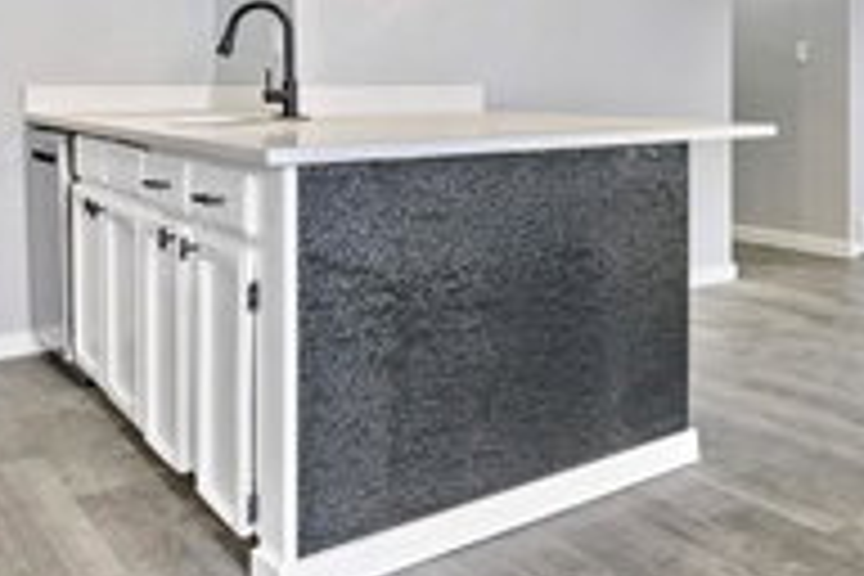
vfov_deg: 31.9
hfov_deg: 44.5
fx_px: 960
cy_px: 63
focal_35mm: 40
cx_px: 760
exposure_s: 1/30
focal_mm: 16
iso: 800
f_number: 10
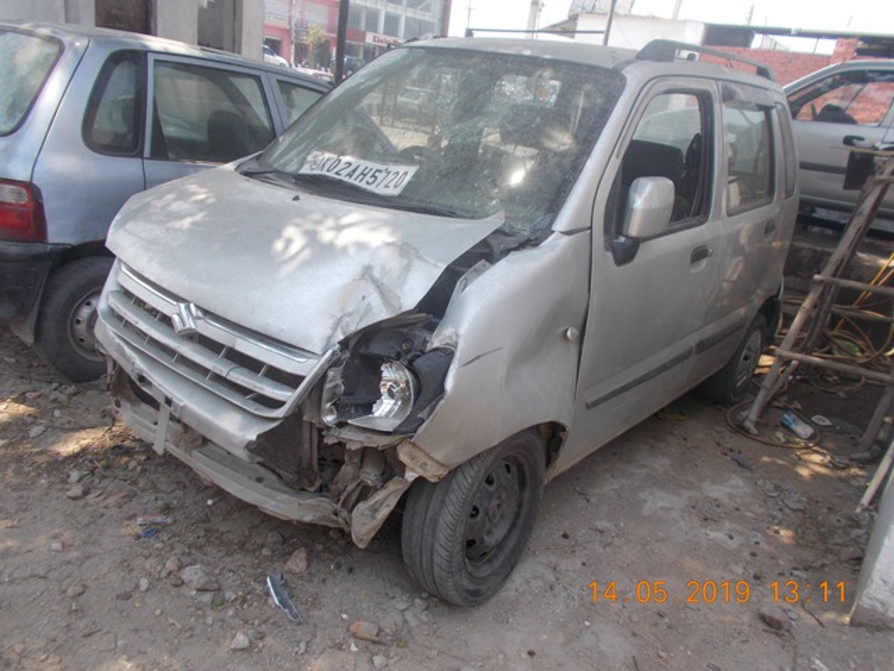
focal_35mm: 26
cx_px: 447
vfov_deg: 53.1
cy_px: 336
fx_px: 671
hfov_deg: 67.3
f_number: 3.2
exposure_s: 1/320
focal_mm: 4.6
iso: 80
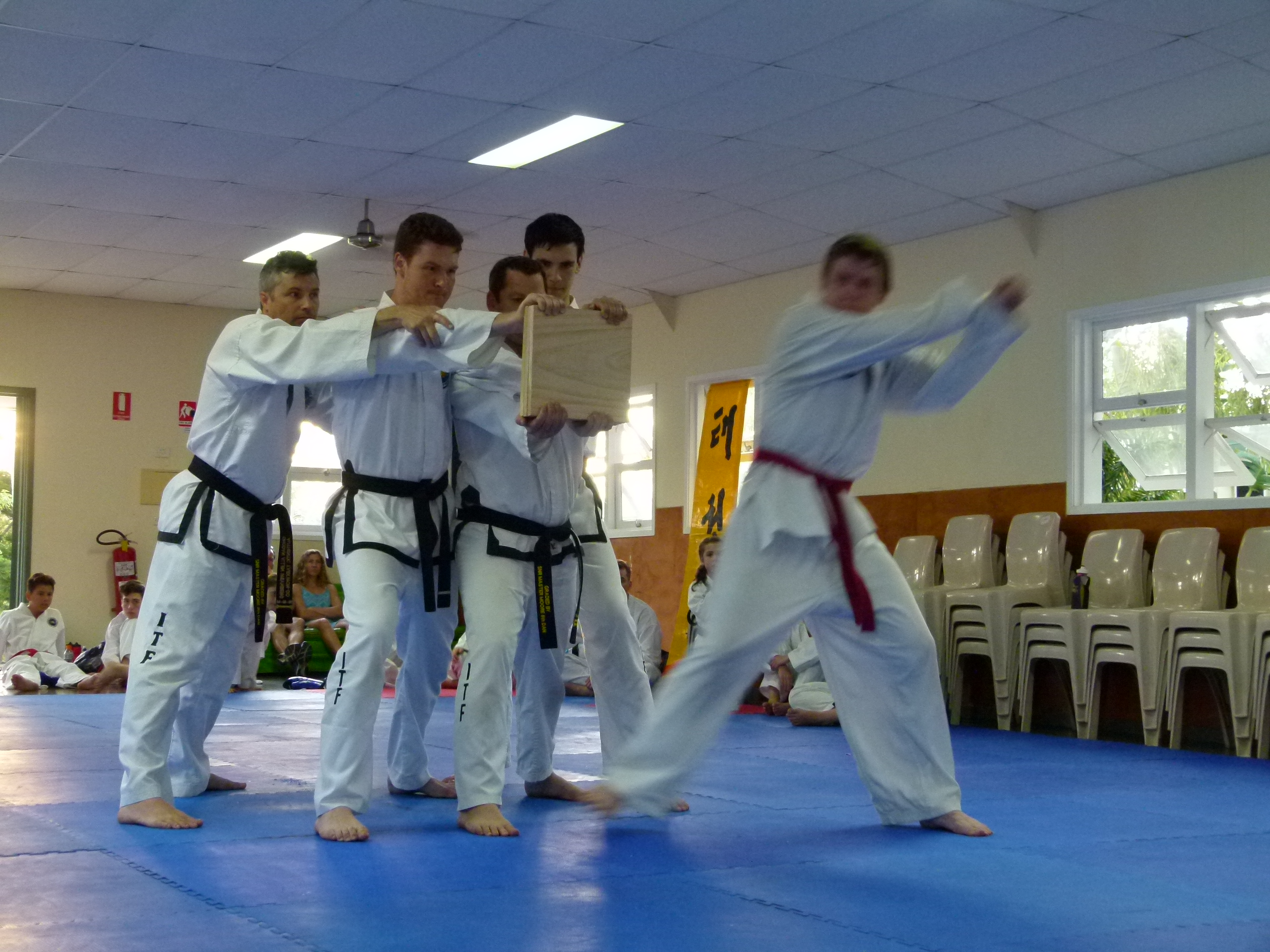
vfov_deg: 28.6
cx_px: 635
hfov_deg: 37.5
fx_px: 1871
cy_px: 476
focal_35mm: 51
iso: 400
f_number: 3.2
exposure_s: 1/40
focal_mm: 9.2
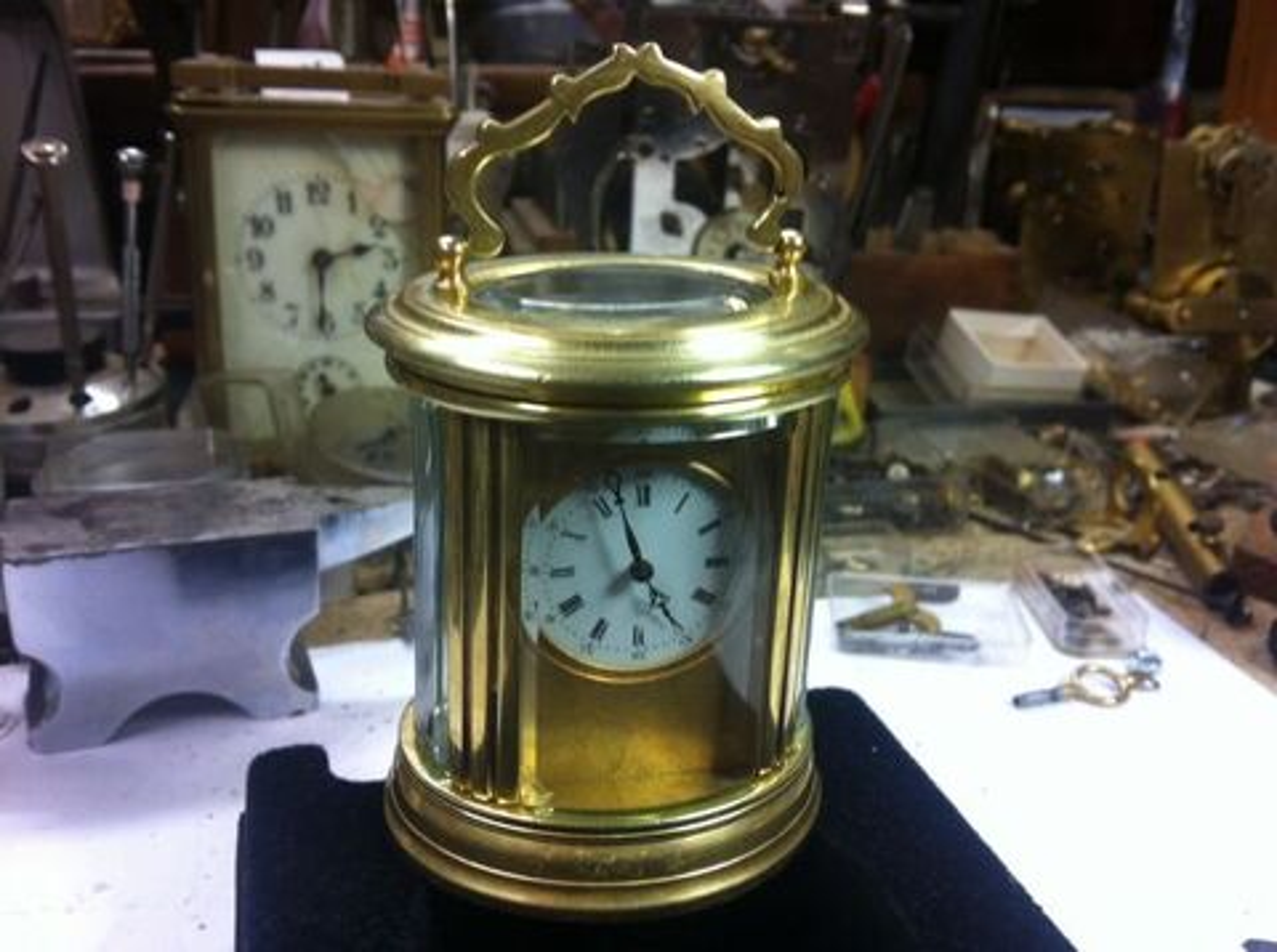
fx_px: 1289
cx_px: 638
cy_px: 476
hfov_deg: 52.7
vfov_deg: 40.6
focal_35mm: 35
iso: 100
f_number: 2.8
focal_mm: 3.85
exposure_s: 1/17
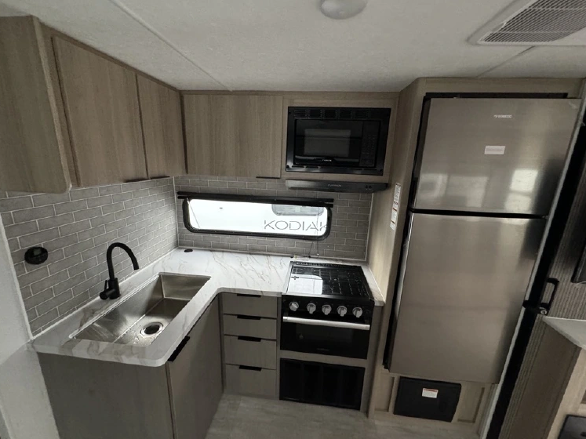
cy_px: 223
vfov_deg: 81.7
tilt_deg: -12.5
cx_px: 289
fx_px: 254
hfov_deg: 98.2
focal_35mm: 15
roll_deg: -1.5
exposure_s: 1/66
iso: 320
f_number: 2.2
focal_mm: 2.22
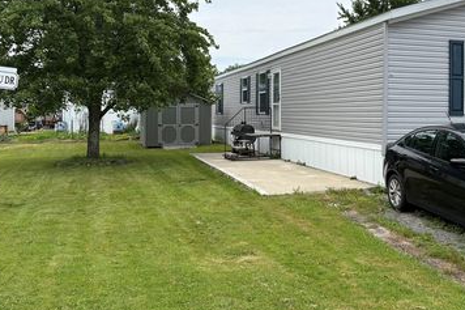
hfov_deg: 50.3
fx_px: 491
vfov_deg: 34.8
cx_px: 286
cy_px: 112
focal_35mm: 38
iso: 50
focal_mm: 5.96
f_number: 1.6
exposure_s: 1/2538
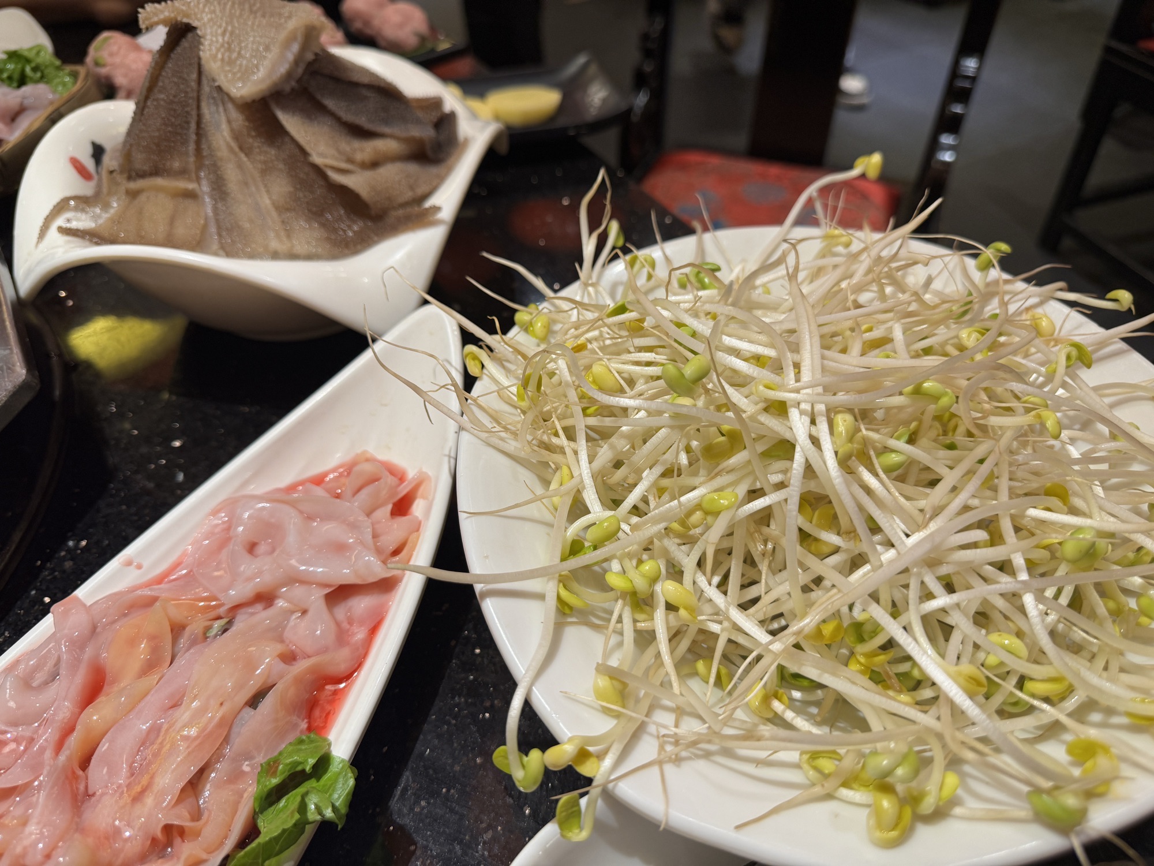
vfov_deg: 56.8
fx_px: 800
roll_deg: +1.5
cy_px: 433
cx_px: 577
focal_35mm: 24
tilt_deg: -44.4
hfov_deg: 71.6
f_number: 1.78
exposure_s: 1/100
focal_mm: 6.76
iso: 125
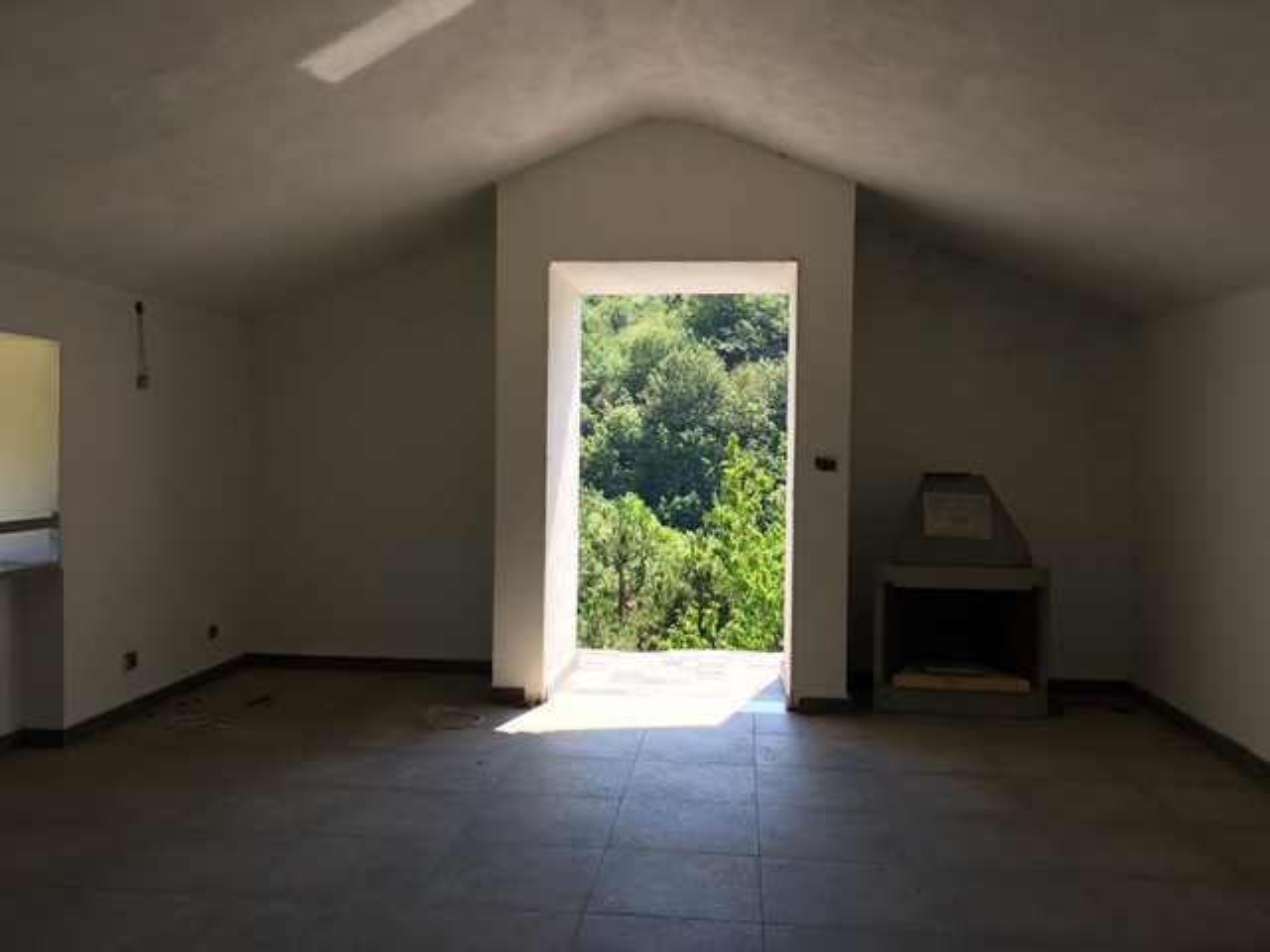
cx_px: 635
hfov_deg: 61.7
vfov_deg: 48.2
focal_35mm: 29
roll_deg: -1.6
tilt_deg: -1.4
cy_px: 476
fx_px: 1064
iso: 32
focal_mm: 4.15
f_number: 2.2
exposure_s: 1/282
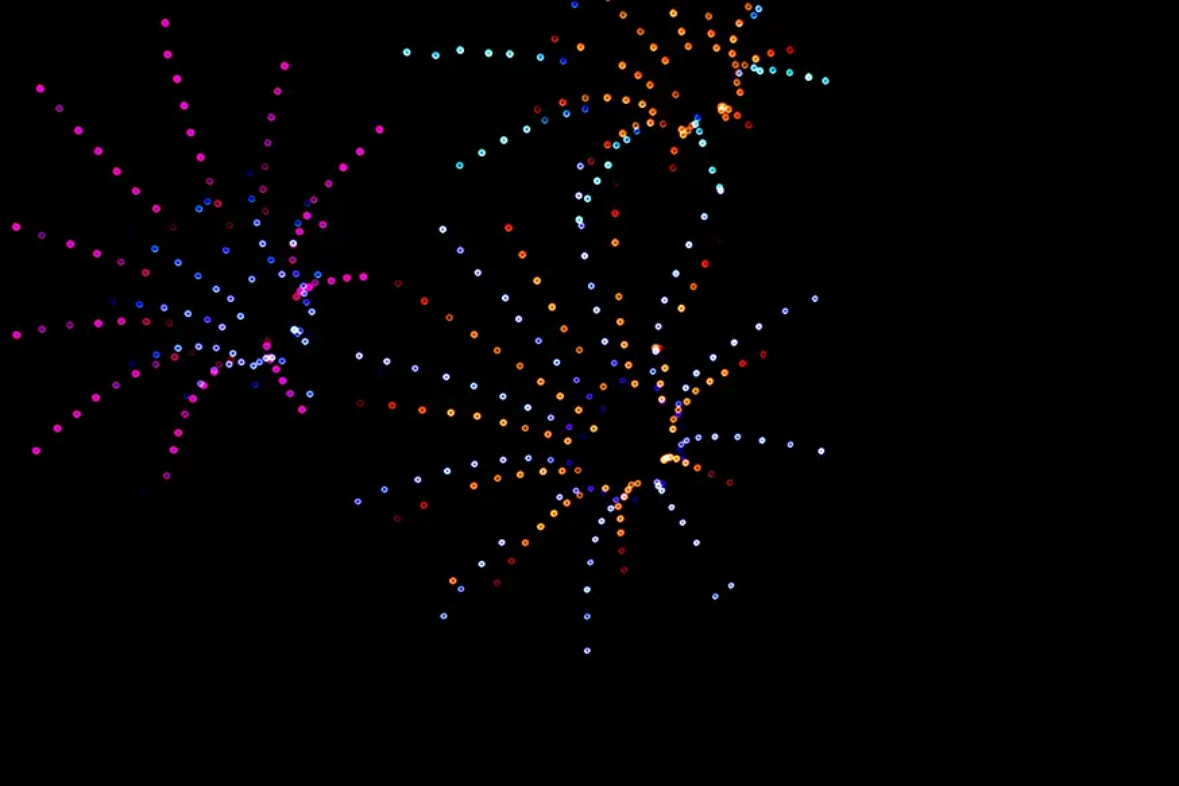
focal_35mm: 93
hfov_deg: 22.0
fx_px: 3036
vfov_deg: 14.7
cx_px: 507
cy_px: 270
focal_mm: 45
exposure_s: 2.5
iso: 100
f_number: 8
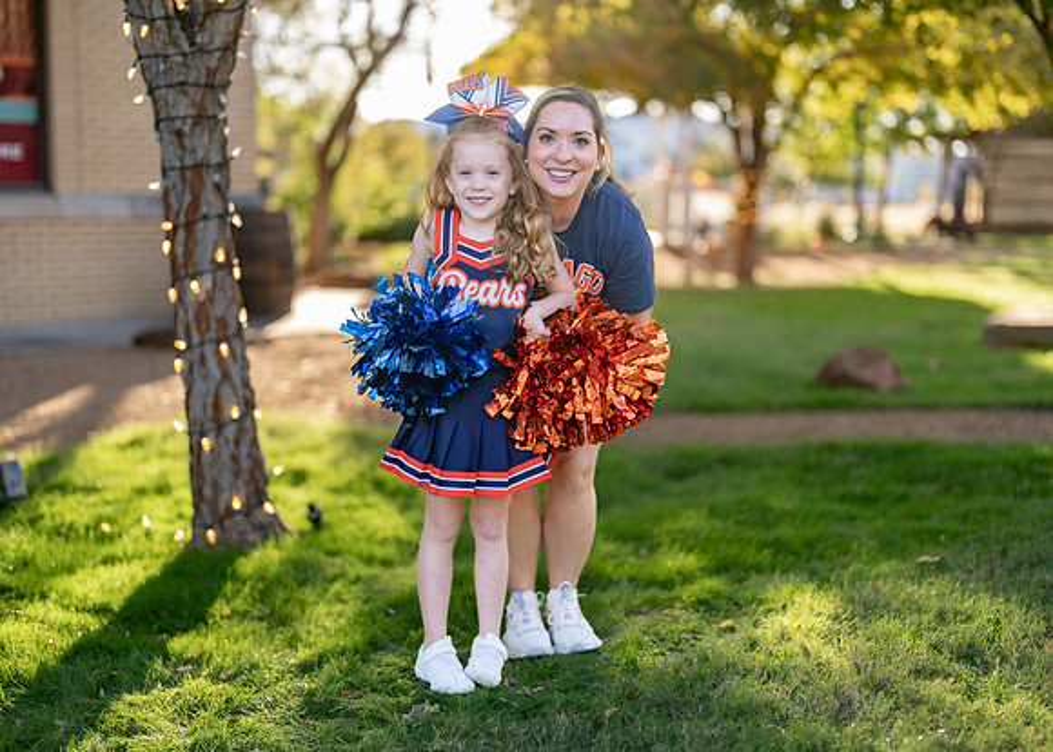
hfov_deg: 36.6
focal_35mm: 53
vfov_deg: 26.6
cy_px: 376
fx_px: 1592
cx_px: 544
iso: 100
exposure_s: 1/800
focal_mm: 50
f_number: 1.2
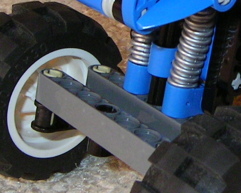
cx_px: 267
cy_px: 50
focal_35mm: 119
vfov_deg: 12.9
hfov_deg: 15.7
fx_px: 849
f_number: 4.8
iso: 100
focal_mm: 5.6
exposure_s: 1/30
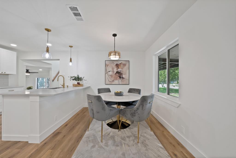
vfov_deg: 90.1
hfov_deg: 112.6
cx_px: 118
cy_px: 79
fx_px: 79
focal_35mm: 12
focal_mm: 12
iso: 640
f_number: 9
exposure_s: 1/3
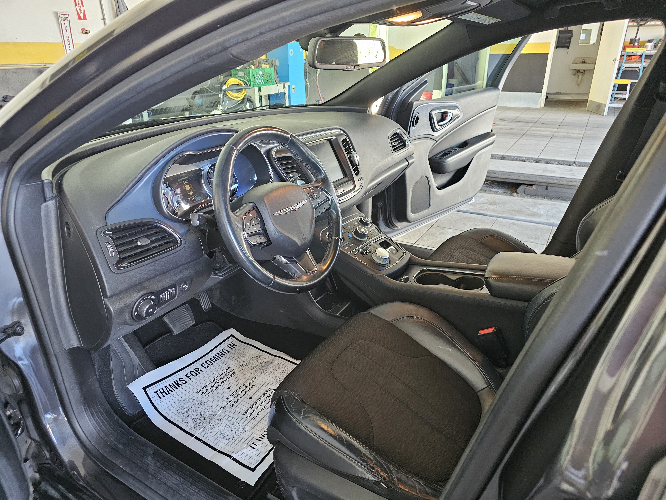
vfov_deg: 58.9
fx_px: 443
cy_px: 250
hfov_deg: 73.9
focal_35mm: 23
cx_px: 333
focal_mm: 6.3
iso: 1000
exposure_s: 1/120
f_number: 1.7
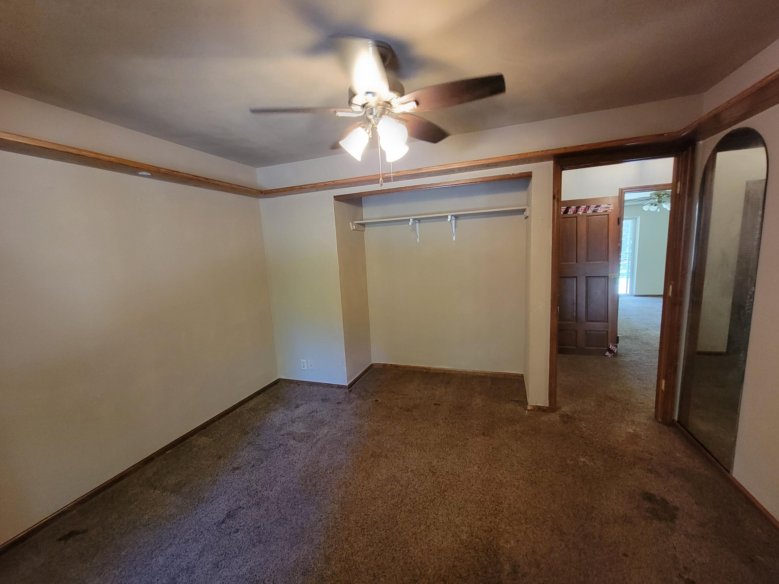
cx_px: 390
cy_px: 292
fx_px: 293
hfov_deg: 106.2
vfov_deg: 89.9
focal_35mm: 13
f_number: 2.2
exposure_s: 1/30
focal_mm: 2.2
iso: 640
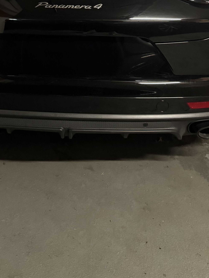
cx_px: 69
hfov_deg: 27.9
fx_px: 419
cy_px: 17
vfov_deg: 34.3
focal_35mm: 52
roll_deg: -1.3
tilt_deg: -15.2
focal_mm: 6.76
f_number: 1.78
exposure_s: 1/30
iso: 1000
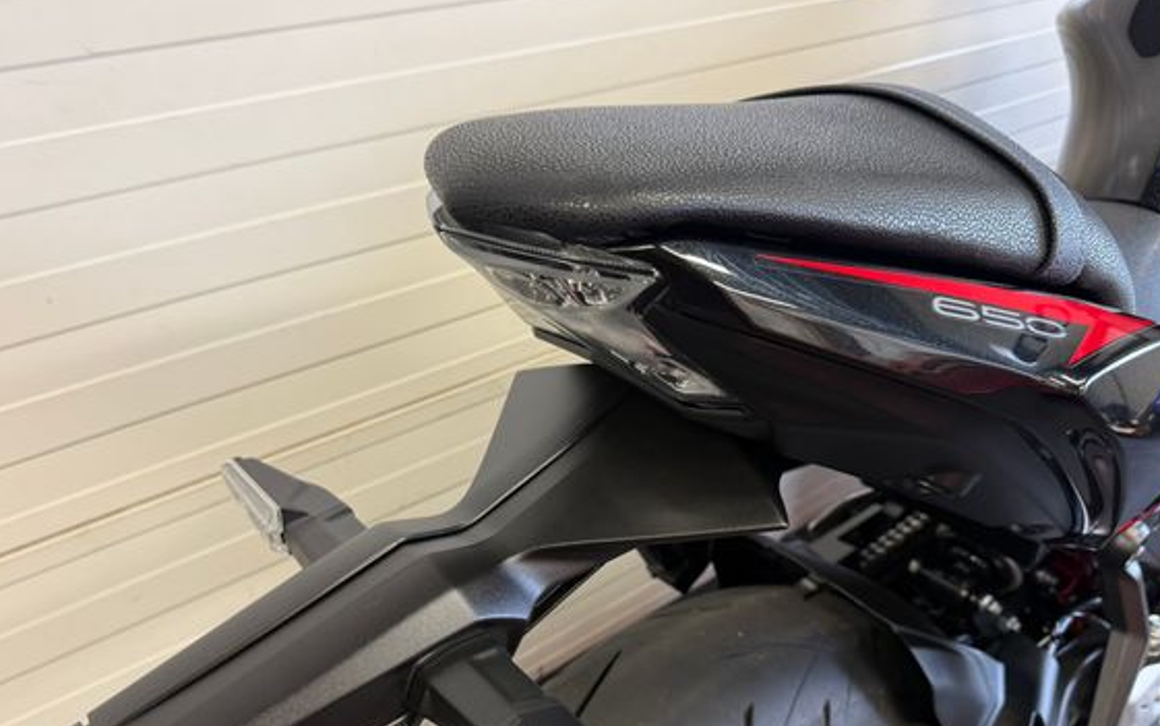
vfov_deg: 42.9
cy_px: 453
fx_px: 917
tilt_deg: -34.9
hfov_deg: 64.6
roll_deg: +0.2
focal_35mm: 29
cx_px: 556
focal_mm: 6.76
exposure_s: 1/50
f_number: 1.78
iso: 125
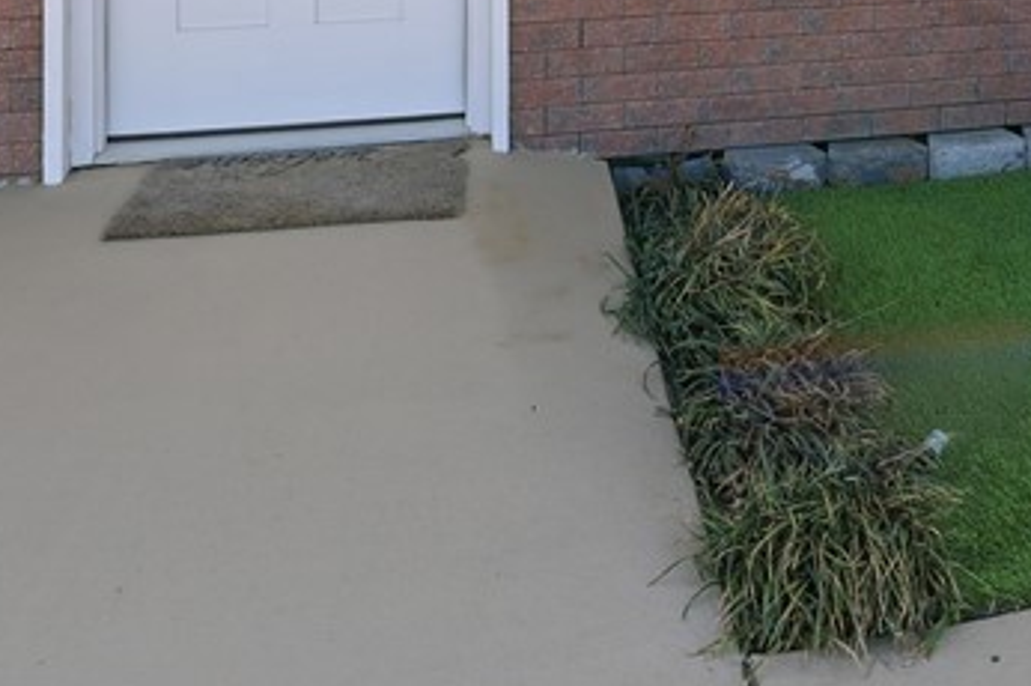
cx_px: 810
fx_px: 1259
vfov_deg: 24.6
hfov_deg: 42.7
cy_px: -304
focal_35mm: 44
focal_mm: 14
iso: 400
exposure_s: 1/400
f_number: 10
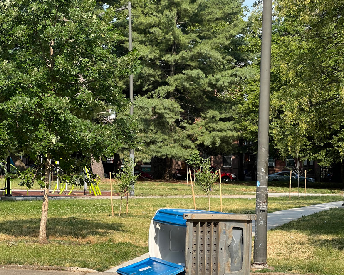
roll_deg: -0.3
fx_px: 1028
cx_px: 172
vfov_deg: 15.2
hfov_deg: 19.0
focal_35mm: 101
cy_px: 210
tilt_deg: -1.3
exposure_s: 1/485
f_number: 2.8
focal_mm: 9
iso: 32
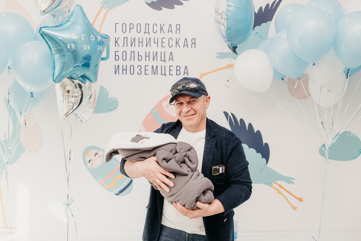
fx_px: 351
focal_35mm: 35
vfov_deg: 37.9
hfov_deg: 54.4
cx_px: 180
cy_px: 120
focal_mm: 35
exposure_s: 1/160
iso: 320
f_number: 4
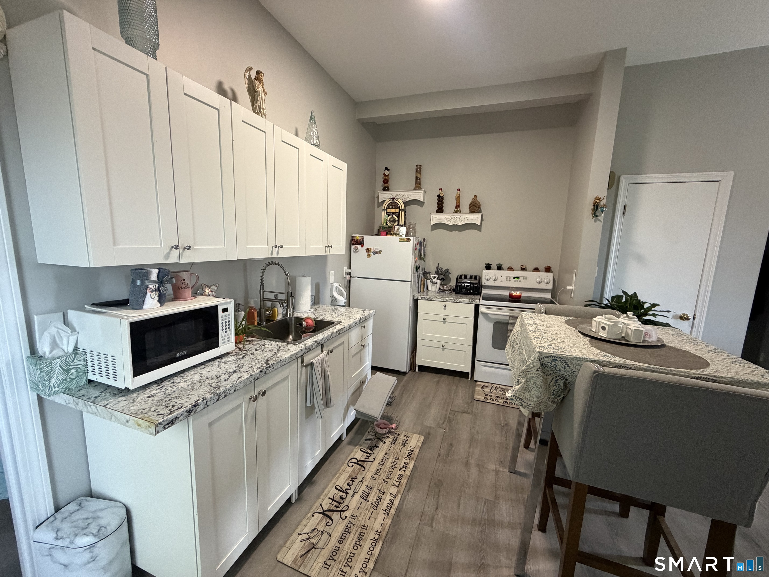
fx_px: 311
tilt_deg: -9.1
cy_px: 288
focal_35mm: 14
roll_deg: -1.4
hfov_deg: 102.1
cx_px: 384
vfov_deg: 85.7
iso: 400
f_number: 2.2
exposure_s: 1/60
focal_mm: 2.22
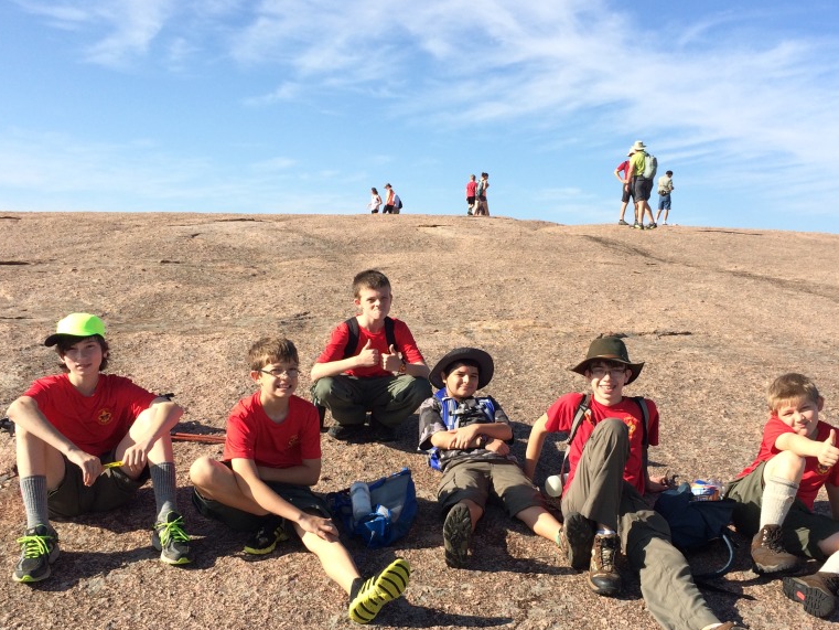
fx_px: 945
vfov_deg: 36.7
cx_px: 443
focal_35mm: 39
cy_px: 380
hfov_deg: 47.8
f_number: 2.2
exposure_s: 1/1208
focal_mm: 4.15
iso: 32
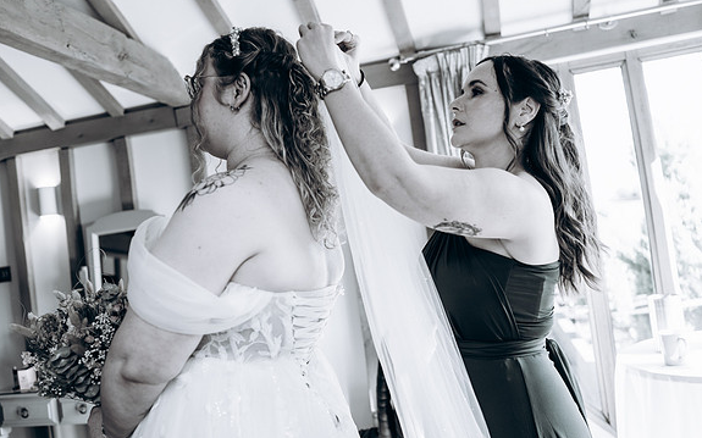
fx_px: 689
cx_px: 350
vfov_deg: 35.3
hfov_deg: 54.0
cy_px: 229
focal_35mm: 36
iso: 320
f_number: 2.8
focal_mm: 35
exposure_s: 1/100
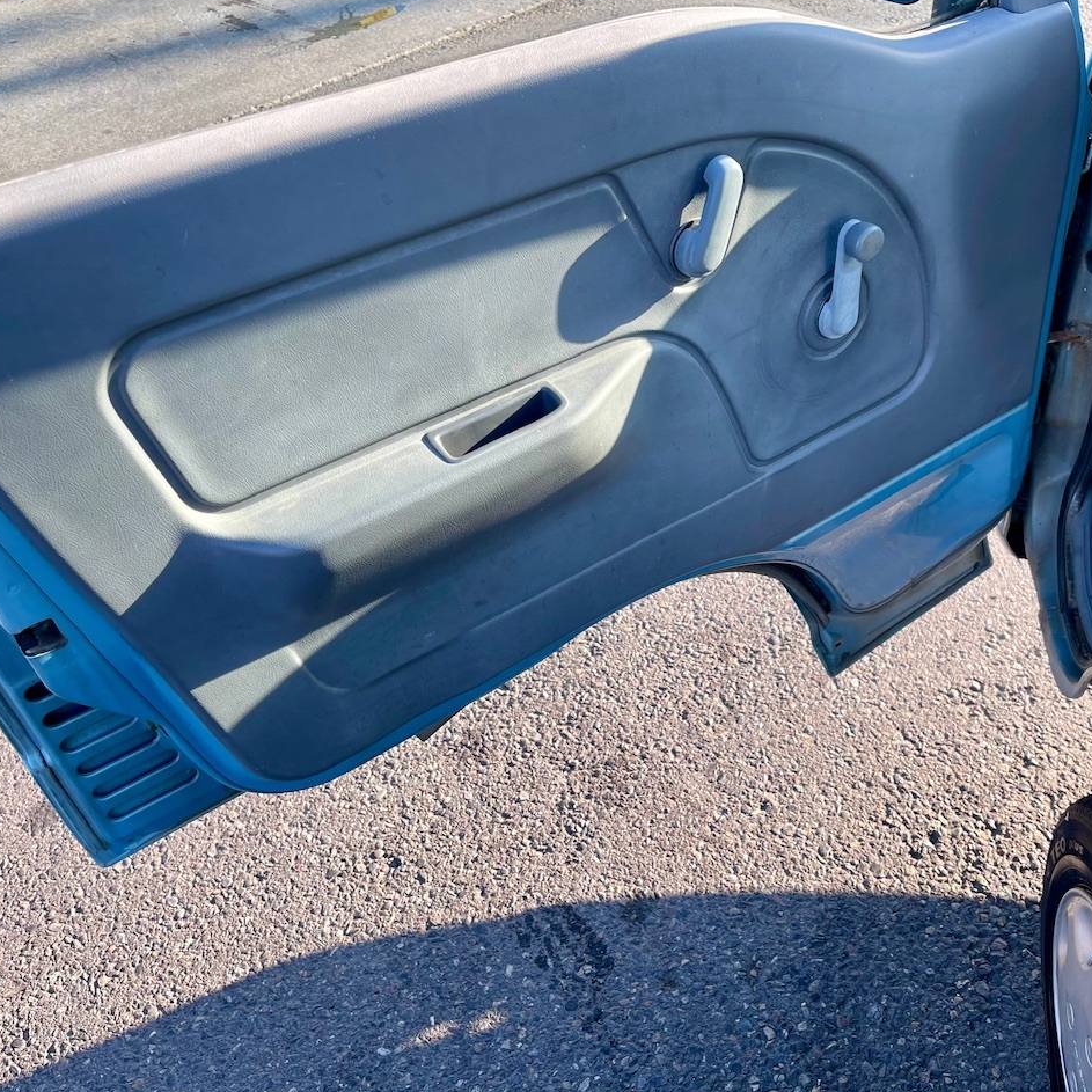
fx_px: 1071
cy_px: 538
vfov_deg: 54.0
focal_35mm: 30
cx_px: 689
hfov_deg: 53.4
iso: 32
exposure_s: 1/219
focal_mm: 5.1
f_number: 1.6
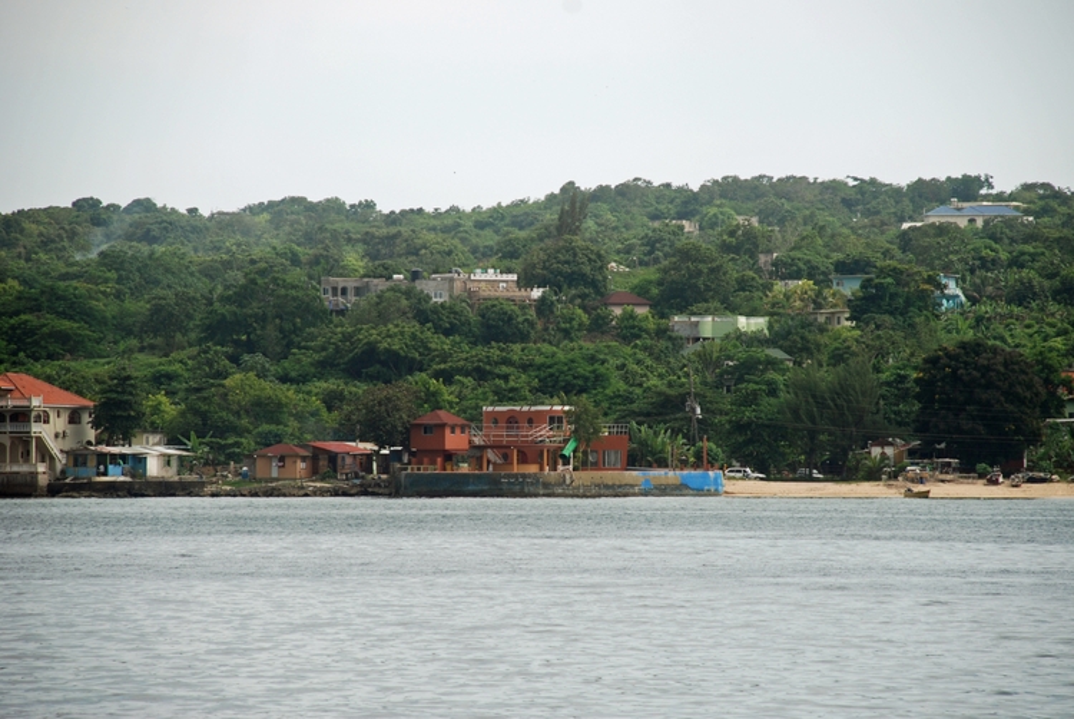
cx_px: 537
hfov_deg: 10.1
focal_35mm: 202
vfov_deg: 6.8
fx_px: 6048
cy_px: 360
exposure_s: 1/500
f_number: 5.6
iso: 200
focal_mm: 135
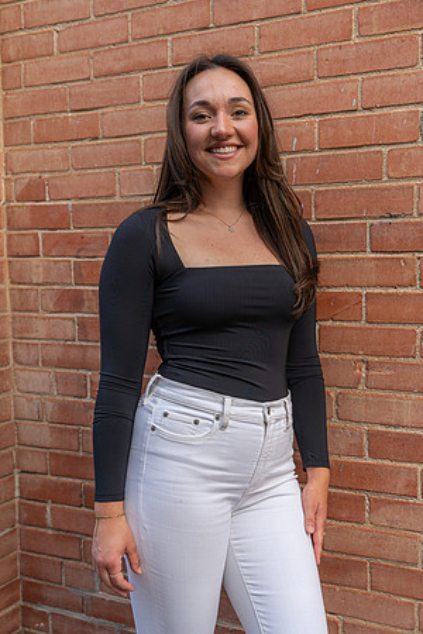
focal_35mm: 45
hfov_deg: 29.9
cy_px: 317
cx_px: 212
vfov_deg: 43.6
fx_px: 793
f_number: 4
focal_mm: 45
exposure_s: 1/160
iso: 250
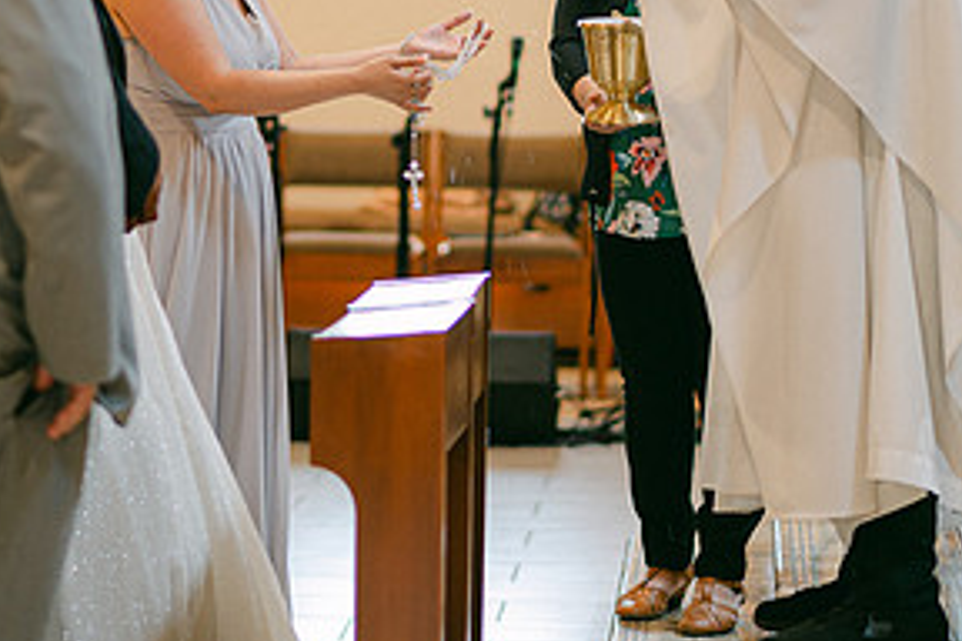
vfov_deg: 8.0
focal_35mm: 171
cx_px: 408
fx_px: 4569
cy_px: 187
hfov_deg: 12.0
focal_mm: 85
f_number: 1.8
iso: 320
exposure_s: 1/125
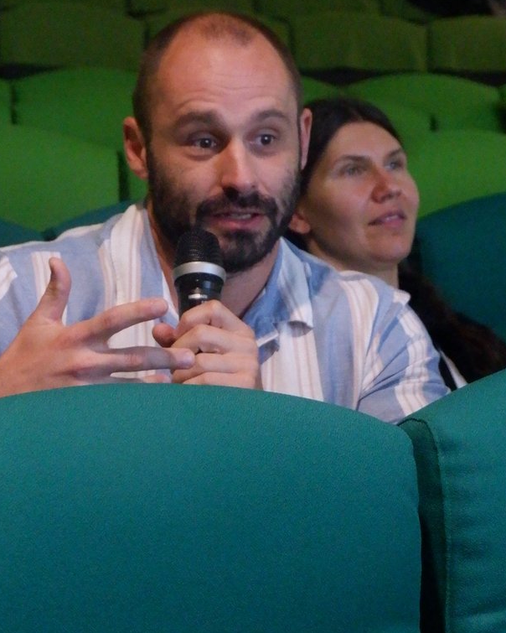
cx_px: 220
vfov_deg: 17.1
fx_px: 2097
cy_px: 202
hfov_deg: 13.8
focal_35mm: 112
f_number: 4.7
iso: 6400
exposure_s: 1/125
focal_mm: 30.5
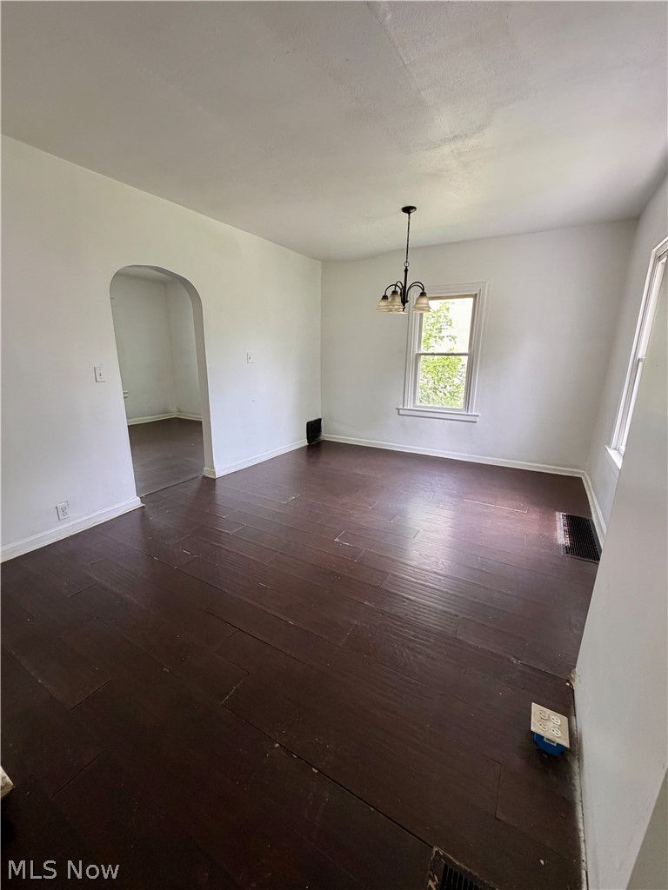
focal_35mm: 14
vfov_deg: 102.1
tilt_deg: -15.4
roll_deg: -0.9
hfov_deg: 85.7
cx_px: 334
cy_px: 445
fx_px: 360
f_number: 2.2
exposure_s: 1/121
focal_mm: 2.22
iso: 250
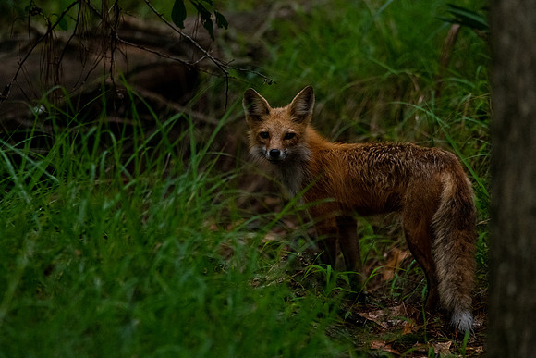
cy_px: 113
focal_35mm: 824
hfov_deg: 2.5
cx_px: 250
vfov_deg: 1.7
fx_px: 12275
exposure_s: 1/1000
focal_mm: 600
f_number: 8
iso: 1600
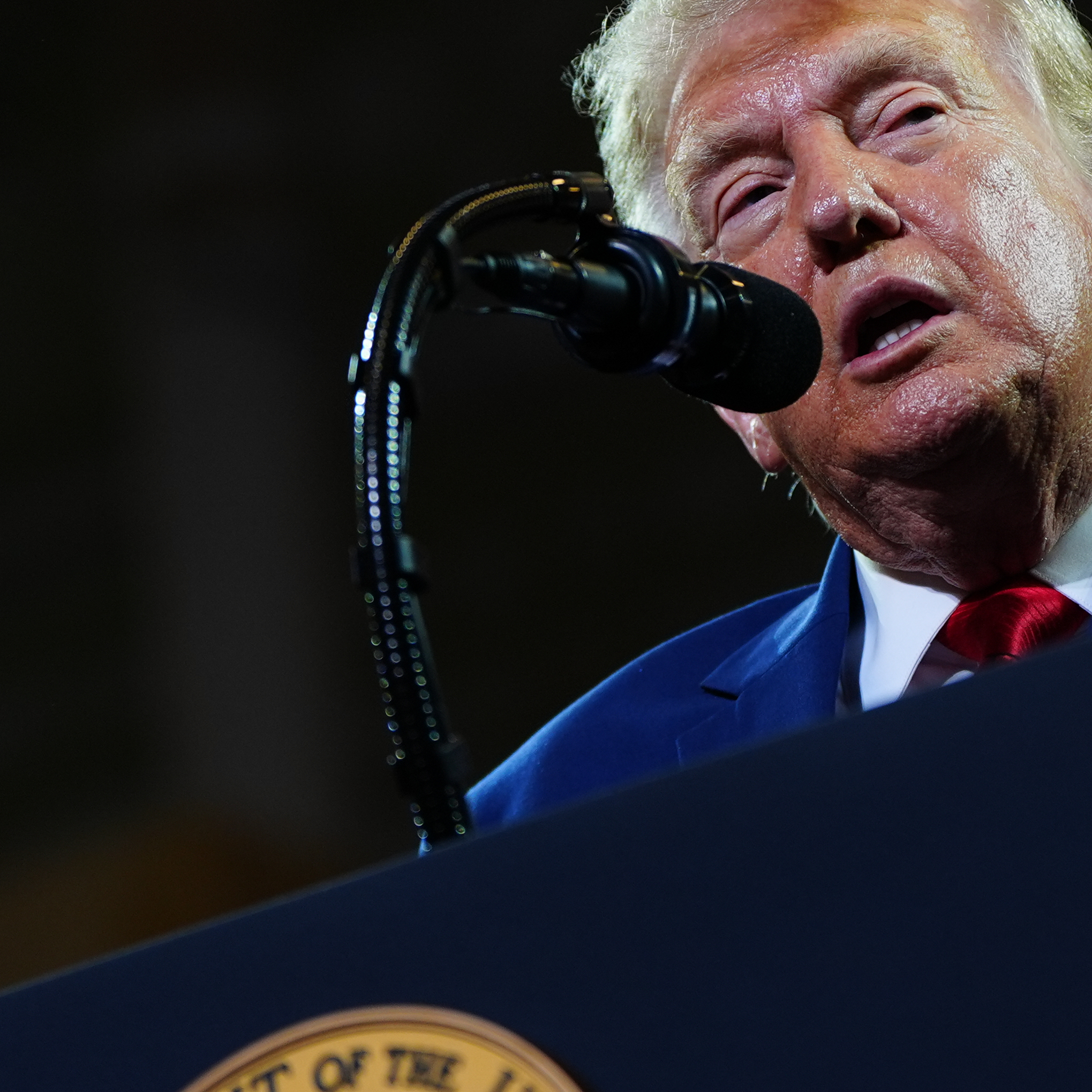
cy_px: 430
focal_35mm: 271
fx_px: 9672
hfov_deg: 6.5
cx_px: 774
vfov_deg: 6.5
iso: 640
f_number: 2.8
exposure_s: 1/500
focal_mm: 110
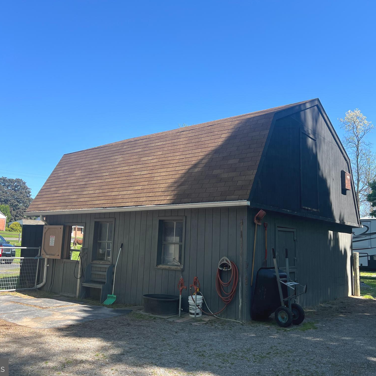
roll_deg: -1.8
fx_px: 381
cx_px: 200
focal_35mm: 31
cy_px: 188
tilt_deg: +8.1
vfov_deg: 52.5
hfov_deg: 52.5
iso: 50
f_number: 1.5
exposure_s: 1/1779
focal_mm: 5.7
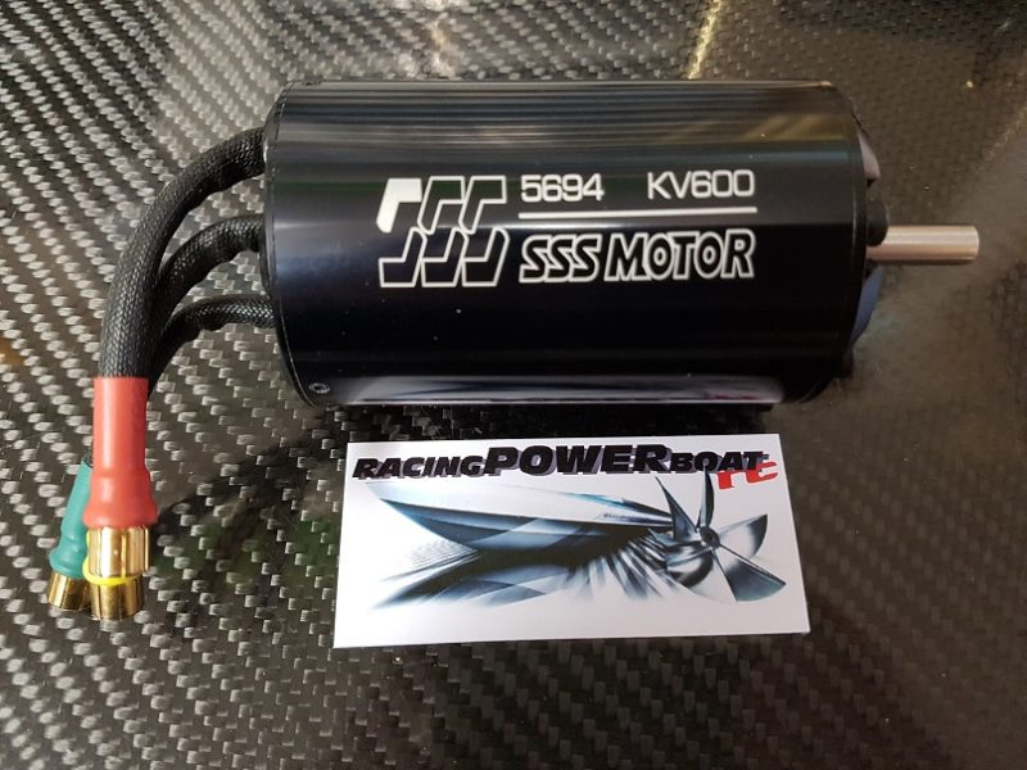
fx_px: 771
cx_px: 514
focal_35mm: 26
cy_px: 385
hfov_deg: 67.3
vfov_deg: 53.1
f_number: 1.7
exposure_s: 1/14
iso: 200
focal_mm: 4.2
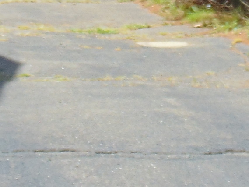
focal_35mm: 162
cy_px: -61
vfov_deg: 9.0
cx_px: 152
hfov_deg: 12.2
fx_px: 1166
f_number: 3.1
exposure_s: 1/500
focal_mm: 5.4
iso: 80
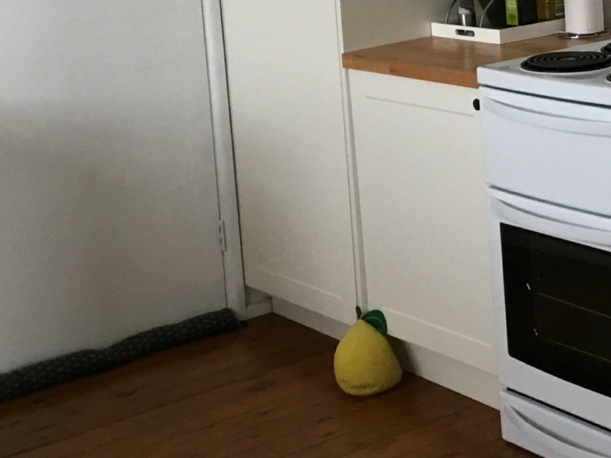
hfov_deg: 23.7
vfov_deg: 18.0
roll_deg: +2.4
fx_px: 1412
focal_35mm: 80
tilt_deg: -8.4
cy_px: 4
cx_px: 563
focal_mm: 3.3
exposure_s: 1/33
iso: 64
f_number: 2.4
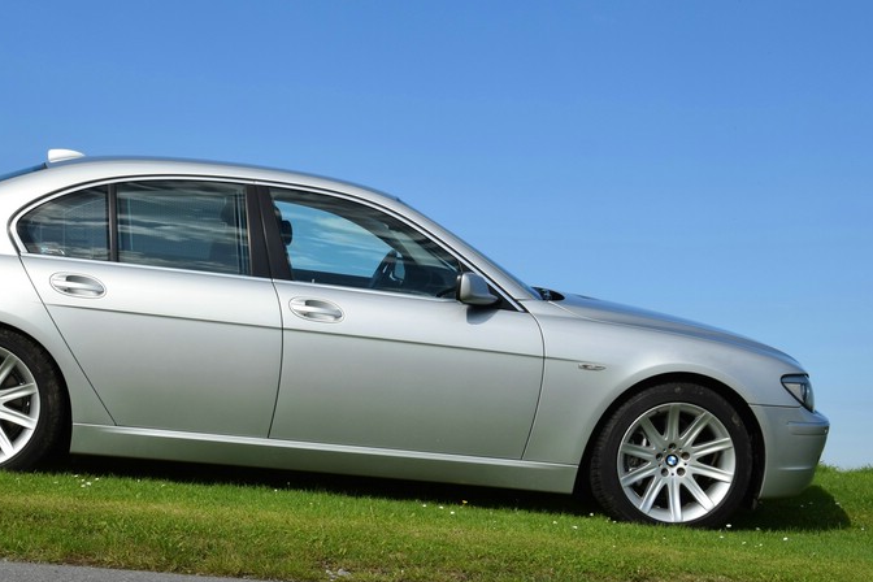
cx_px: 300
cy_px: 309
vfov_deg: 21.2
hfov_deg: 31.2
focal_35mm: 64
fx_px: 1552
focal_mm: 28
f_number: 11
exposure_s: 1/500
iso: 200
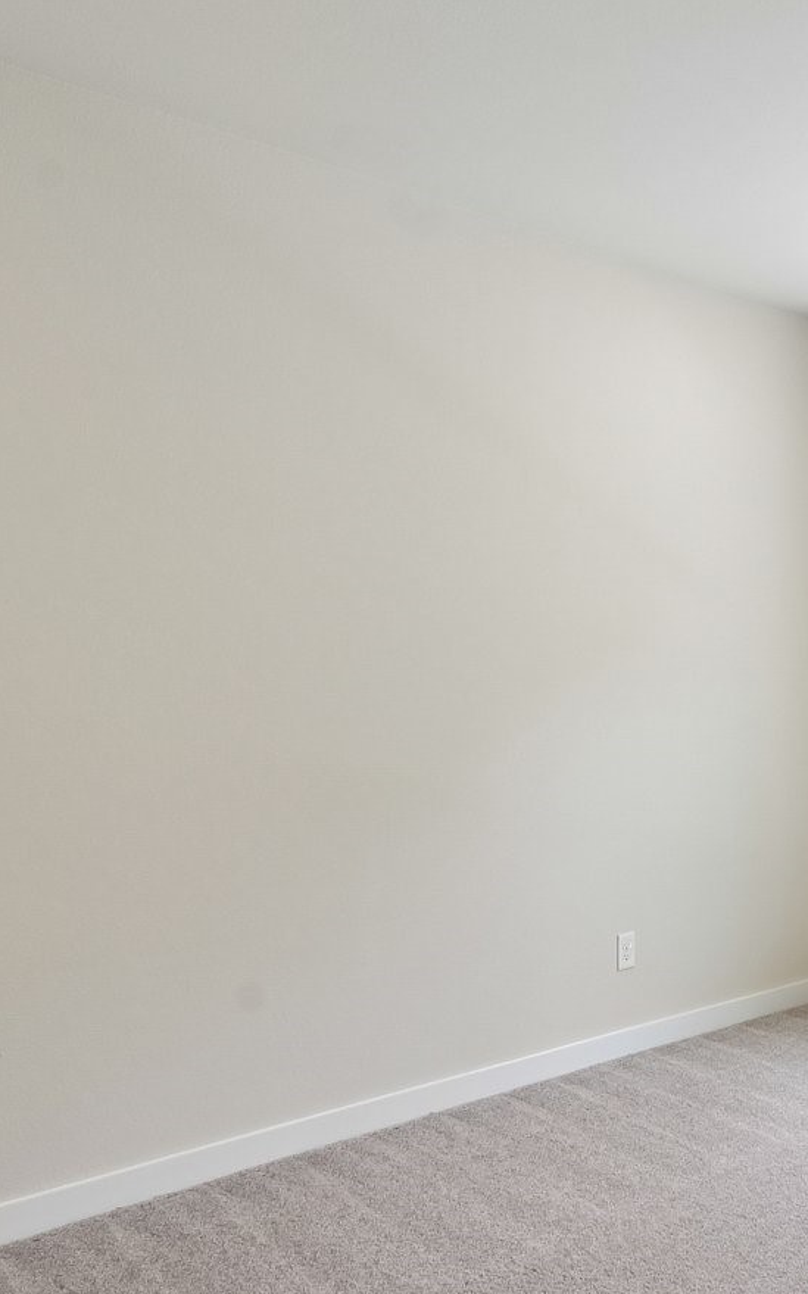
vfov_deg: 50.2
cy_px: 662
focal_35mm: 39
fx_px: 1381
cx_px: 796
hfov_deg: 30.4
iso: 400
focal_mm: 16.5
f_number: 8
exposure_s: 1/80
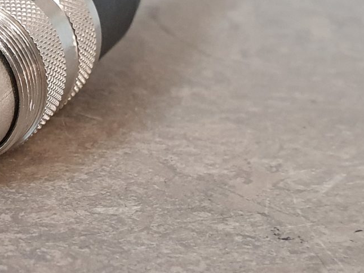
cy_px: 168
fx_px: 1083
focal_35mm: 103
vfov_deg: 14.4
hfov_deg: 18.4
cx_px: -33
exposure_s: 1/33
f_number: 2.4
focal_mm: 4.3
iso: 320
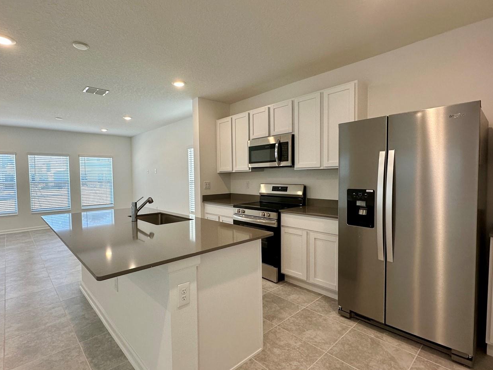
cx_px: 223
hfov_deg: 87.5
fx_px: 256
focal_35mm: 18
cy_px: 186
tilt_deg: -1.8
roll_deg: +0.8
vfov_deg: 71.6
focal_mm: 2.22
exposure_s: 1/120
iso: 125
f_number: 2.2
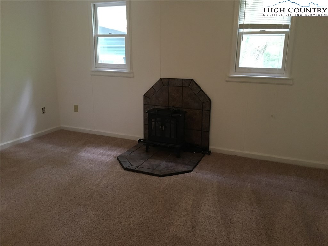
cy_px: 123
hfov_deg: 61.7
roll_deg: -0.4
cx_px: 164
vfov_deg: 48.2
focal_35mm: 29
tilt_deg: -14.6
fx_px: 275
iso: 200
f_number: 2.2
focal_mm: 4.15
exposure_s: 1/17
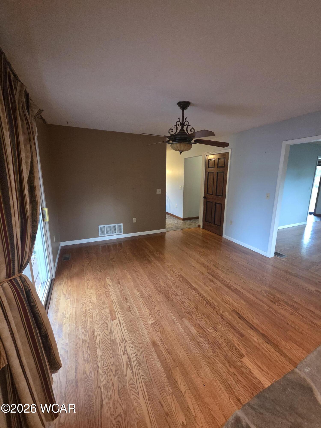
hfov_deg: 89.9
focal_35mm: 13
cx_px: 160
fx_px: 161
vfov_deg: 106.2
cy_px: 214
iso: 1000
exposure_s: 1/60
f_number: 2.2
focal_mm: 2.2
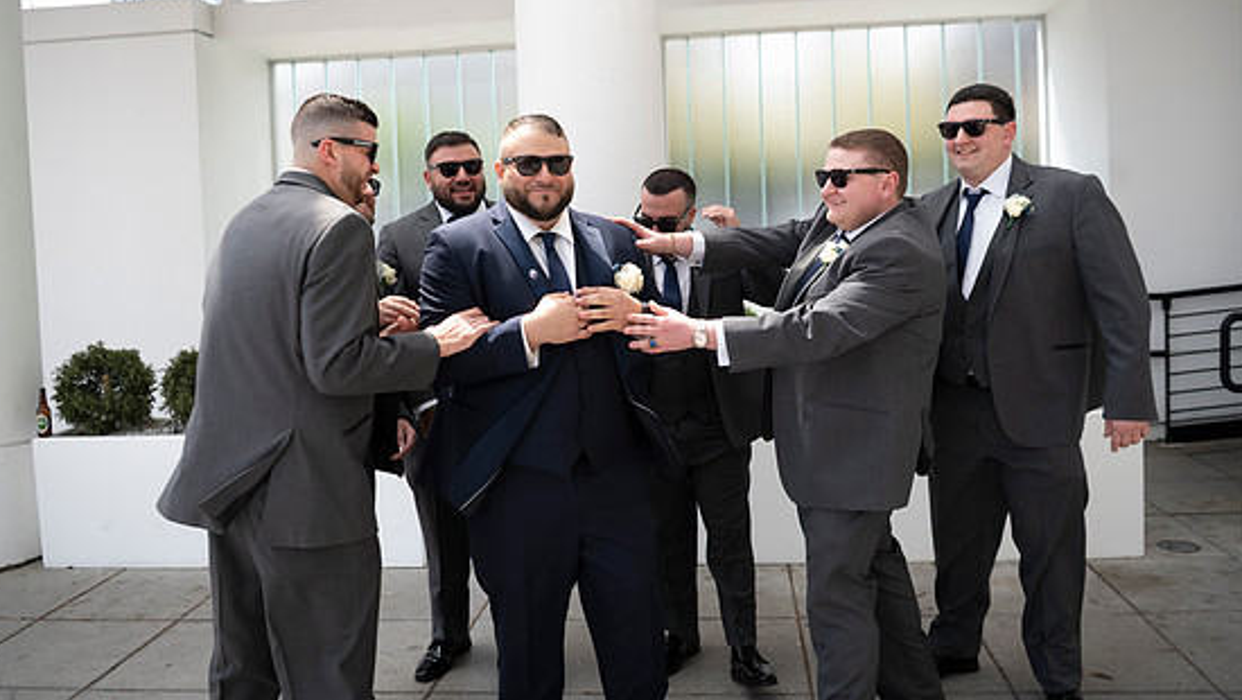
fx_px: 1054
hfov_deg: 61.0
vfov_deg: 36.6
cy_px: 287
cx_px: 619
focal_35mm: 32
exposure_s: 1/250
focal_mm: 29
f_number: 2.8
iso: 50
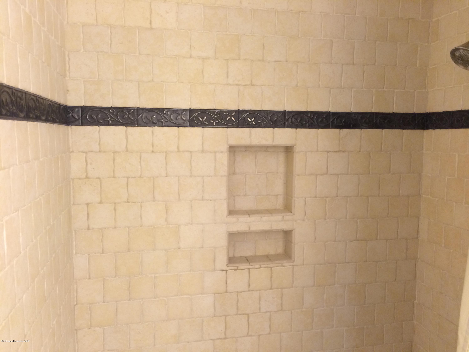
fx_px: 393
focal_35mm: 29
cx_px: 234
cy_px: 176
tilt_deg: -8.6
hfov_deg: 61.7
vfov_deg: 48.2
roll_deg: -0.1
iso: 160
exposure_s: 1/30
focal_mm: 4.15
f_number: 2.2
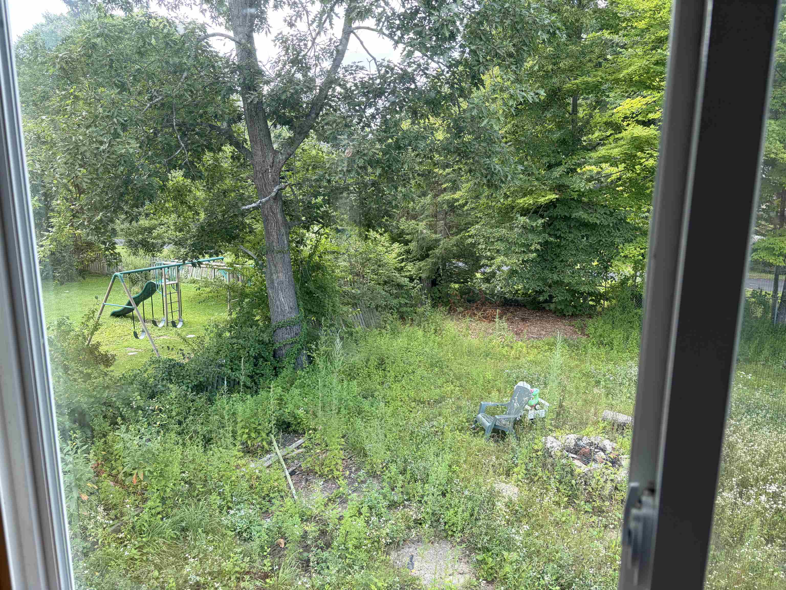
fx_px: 590
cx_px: 393
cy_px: 295
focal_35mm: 26
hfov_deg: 67.3
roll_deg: +0.7
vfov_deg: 53.1
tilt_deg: -12.0
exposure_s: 1/122
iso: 40
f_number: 1.6
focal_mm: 5.96
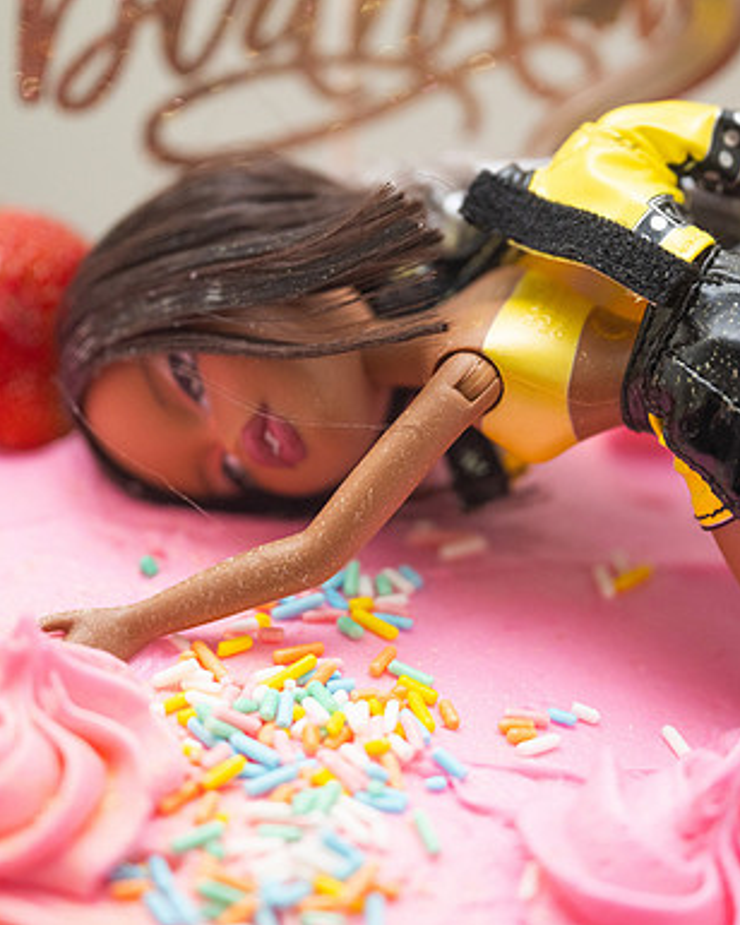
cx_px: 384
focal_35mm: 99
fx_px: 2710
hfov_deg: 15.5
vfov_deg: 19.4
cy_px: 462
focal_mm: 70
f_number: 2.8
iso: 1000
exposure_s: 1/200
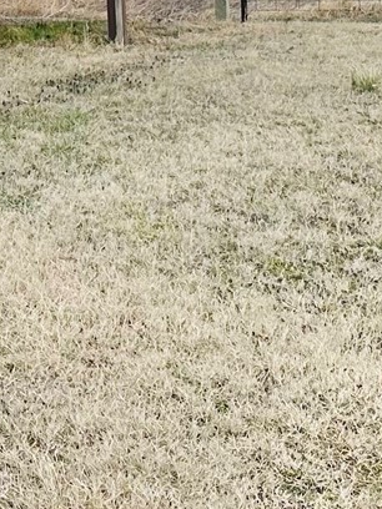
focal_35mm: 113
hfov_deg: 12.0
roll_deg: +0.7
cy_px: -120
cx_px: -326
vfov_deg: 16.6
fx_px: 1663
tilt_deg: +0.4
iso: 80
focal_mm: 6.86
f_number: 1.78
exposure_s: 1/1517
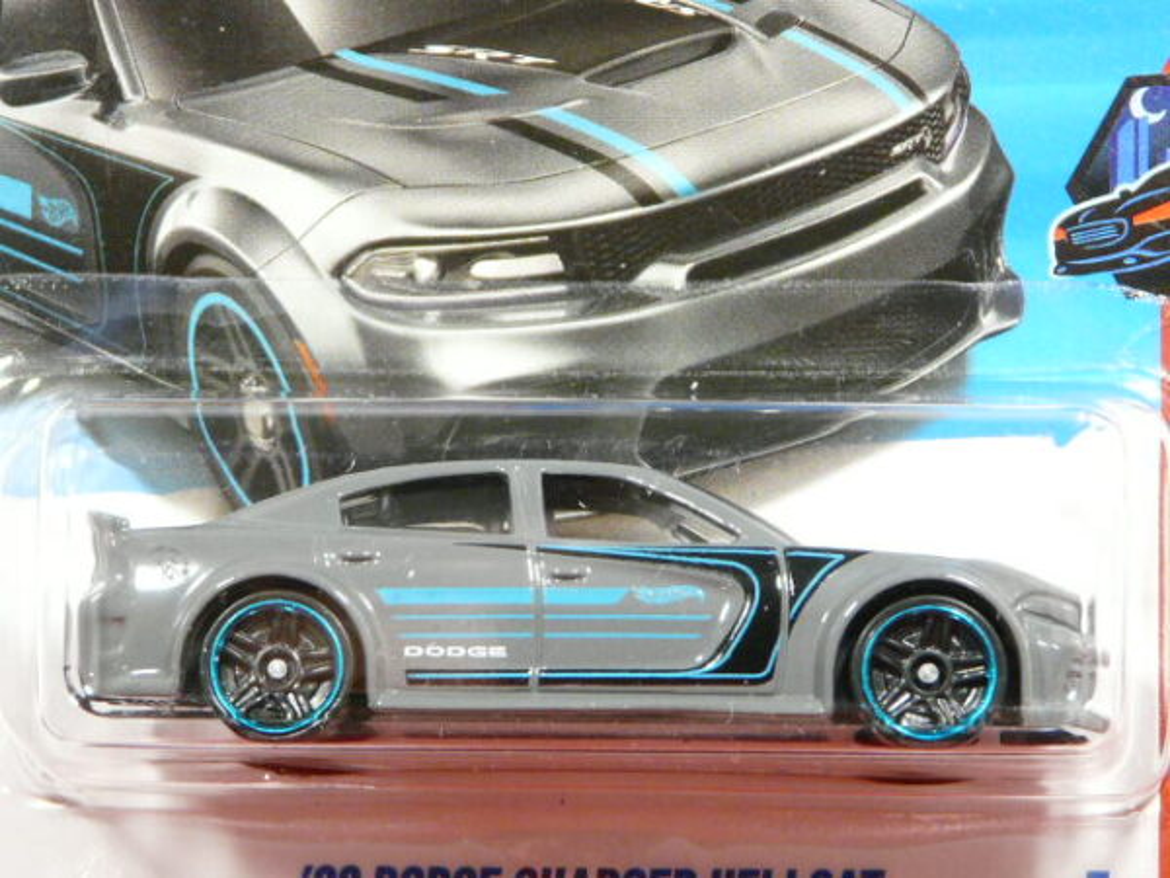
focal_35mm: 150
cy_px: 439
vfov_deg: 9.9
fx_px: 5070
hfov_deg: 13.2
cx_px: 585
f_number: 3.6
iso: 200
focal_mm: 15.4
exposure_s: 1/25
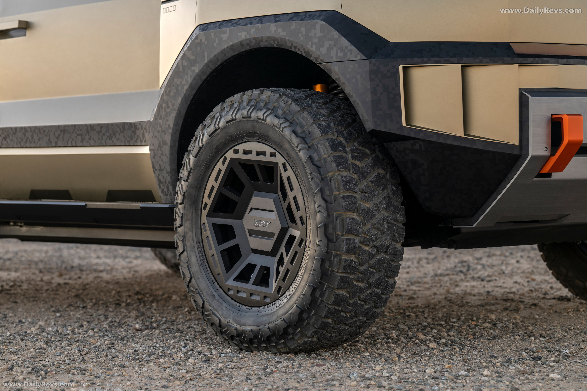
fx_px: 1337
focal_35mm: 82
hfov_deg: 24.8
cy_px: 196
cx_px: 294
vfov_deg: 16.7
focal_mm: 82
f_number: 4.5
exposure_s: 1/50
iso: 200
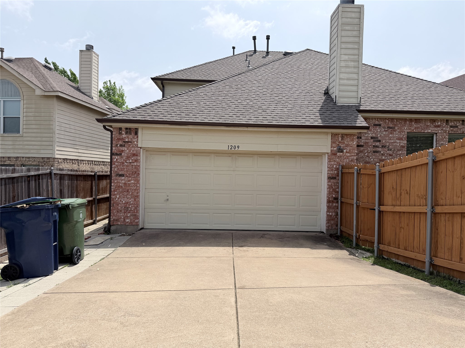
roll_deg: +0.1
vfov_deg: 56.8
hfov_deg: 71.6
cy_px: 174
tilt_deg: -0.1
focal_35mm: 24
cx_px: 232
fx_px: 322
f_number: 1.78
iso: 80
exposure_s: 1/5714
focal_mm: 6.76
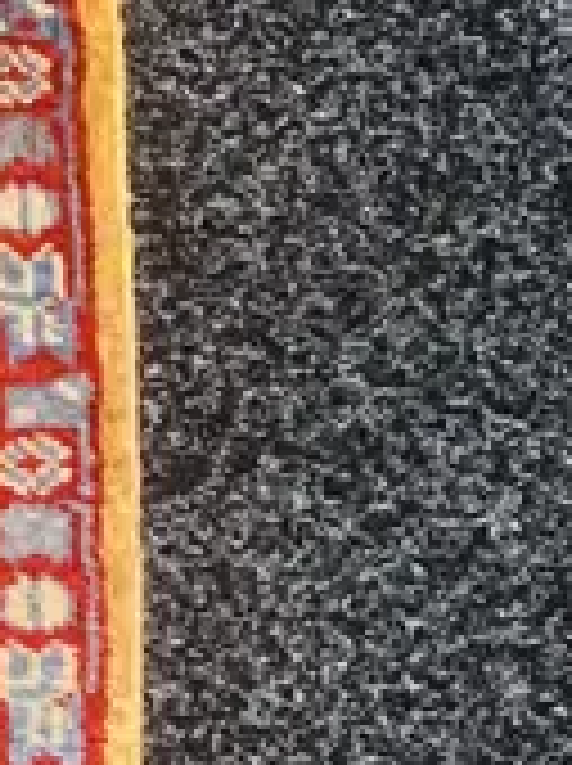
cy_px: 369
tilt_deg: -81.6
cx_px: -982
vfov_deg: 11.7
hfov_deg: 7.9
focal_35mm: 169
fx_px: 3733
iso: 250
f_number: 1.8
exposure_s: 1/50
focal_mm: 3.99
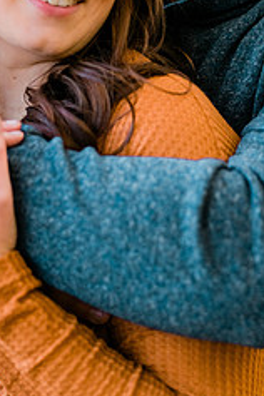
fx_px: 1210
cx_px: 164
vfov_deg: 18.3
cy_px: 48
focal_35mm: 110
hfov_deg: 12.4
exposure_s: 1/200
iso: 500
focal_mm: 58
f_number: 2.8
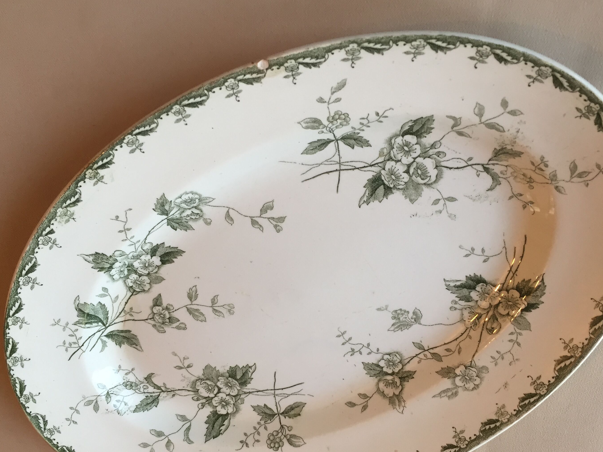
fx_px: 610
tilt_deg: -63.2
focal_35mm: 35
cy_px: 266
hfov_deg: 52.6
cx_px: 312
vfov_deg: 40.6
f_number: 2.2
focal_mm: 4.15
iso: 80
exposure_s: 1/33
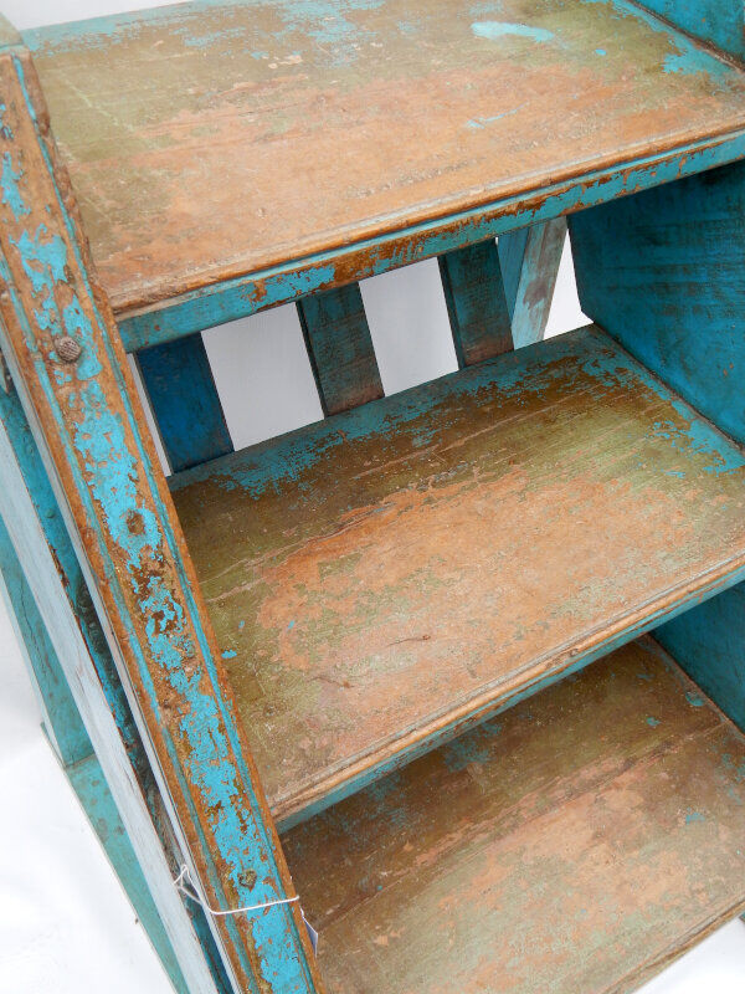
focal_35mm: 35
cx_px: 372
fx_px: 1004
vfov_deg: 52.6
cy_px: 497
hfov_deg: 40.7
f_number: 3.3
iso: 125
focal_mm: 6.1
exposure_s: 1/400
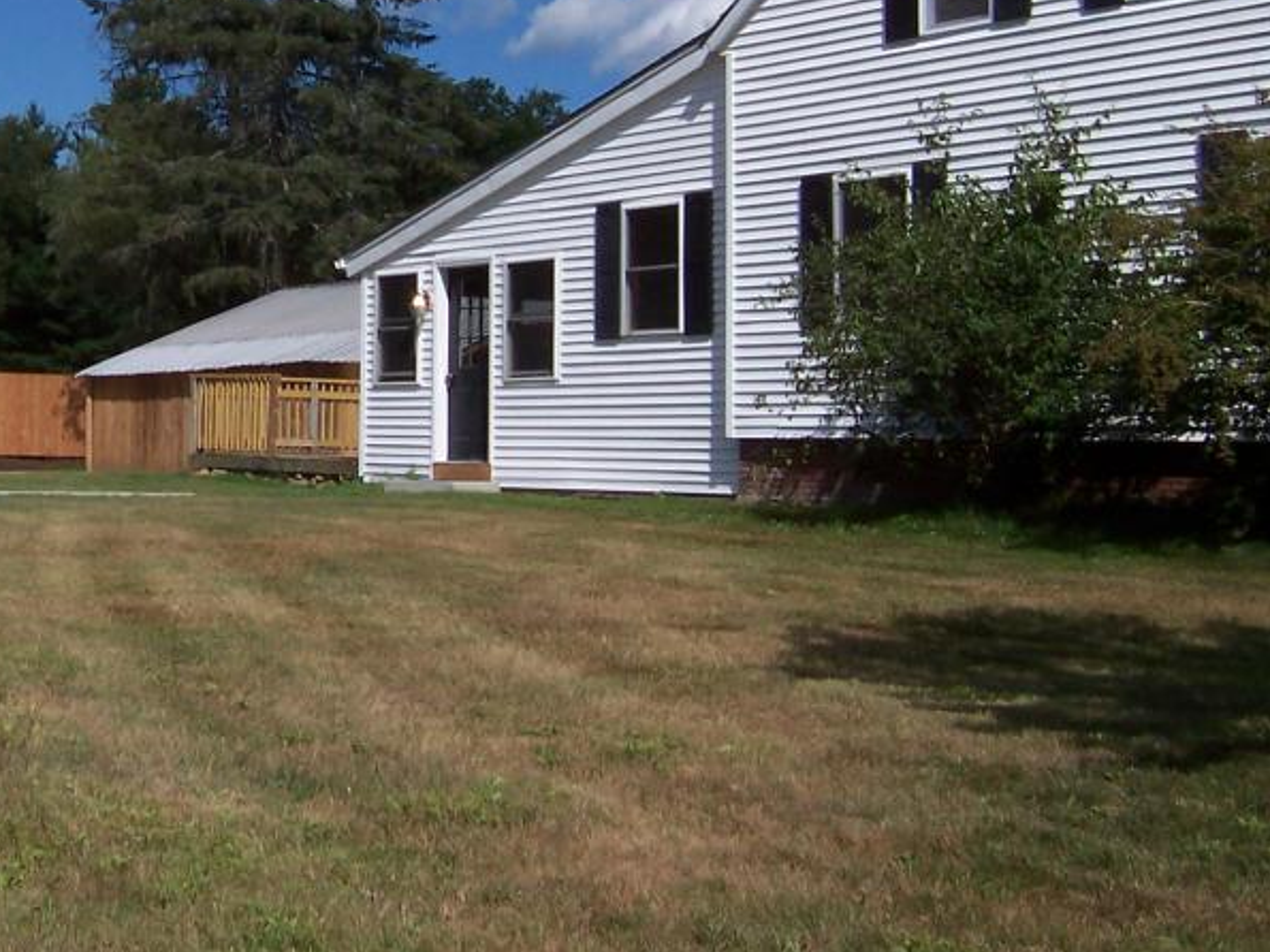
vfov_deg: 23.3
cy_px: 173
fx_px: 2274
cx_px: 179
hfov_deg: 30.1
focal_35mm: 62
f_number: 5.6
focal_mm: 5.6
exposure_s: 1/1000
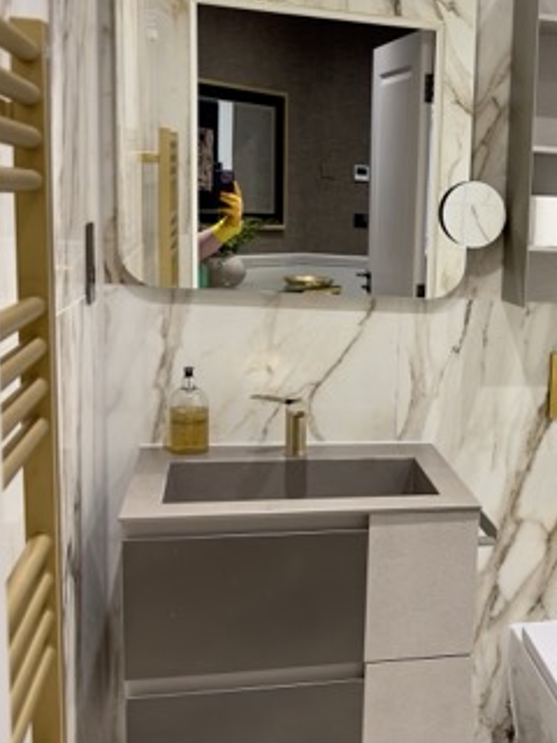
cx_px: 538
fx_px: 1030
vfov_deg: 39.6
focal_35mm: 48
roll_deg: -3.0
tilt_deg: -10.8
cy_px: 399
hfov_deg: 28.6
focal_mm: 6.86
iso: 100
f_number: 1.78
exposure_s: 1/50
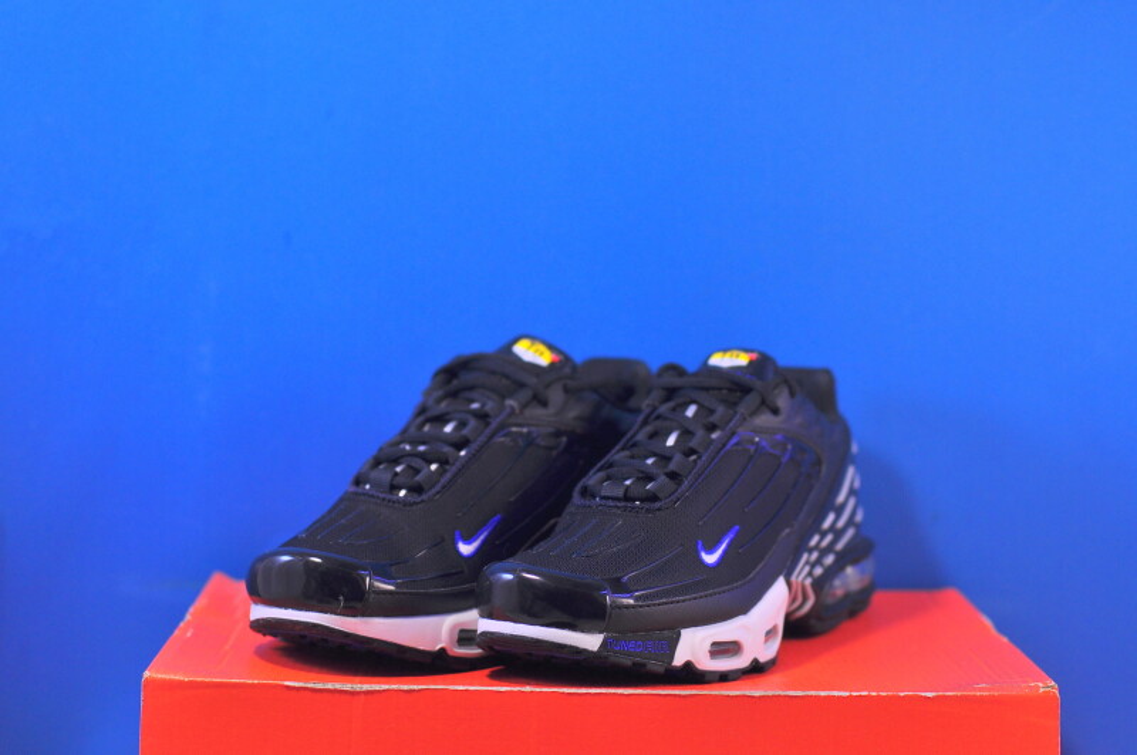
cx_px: 568
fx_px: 2365
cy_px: 378
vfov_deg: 18.1
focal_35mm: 75
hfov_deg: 27.0
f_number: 3.2
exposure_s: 1/250
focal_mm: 50
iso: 250
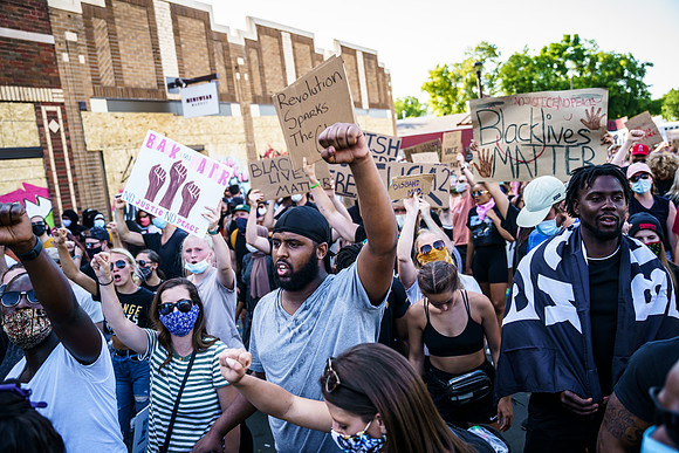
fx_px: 573
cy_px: 226
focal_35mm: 30
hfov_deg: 61.3
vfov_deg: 43.1
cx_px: 340
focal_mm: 30.4
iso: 800
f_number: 2.8
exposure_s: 1/1250
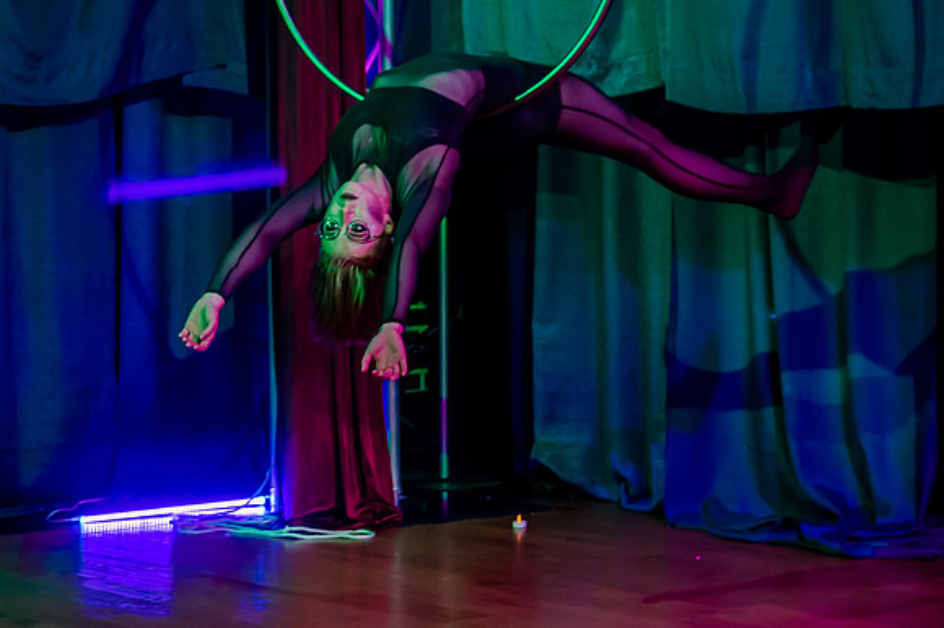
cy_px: 347
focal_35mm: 159
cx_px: 161
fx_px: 4161
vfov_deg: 8.6
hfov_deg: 12.9
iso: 4000
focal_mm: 85
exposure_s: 1/125
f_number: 4
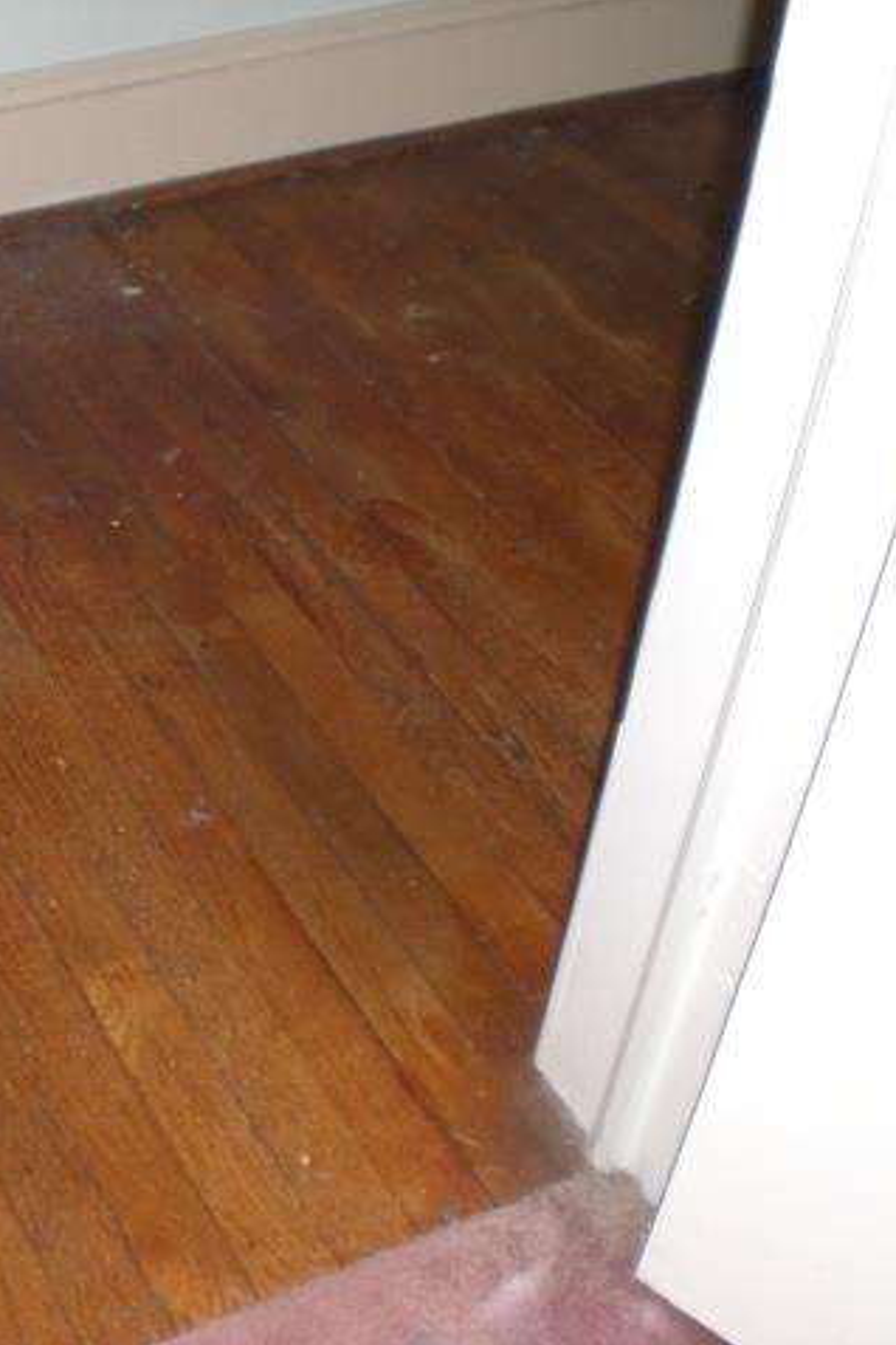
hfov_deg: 24.8
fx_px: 1979
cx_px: 110
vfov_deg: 37.5
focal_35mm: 53
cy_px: 674
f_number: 3.1
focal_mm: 6.3
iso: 200
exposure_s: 1/60
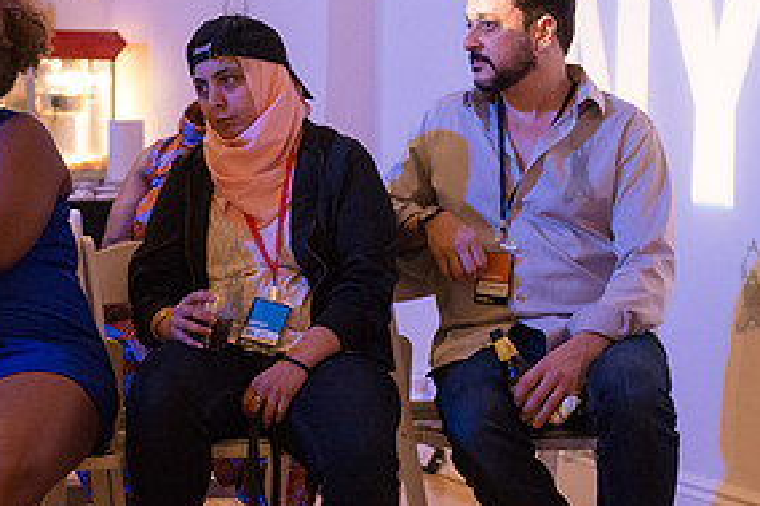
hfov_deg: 22.0
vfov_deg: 14.8
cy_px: 285
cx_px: 233
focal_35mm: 92
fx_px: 1941
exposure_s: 1/200
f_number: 2.8
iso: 4000
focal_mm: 45
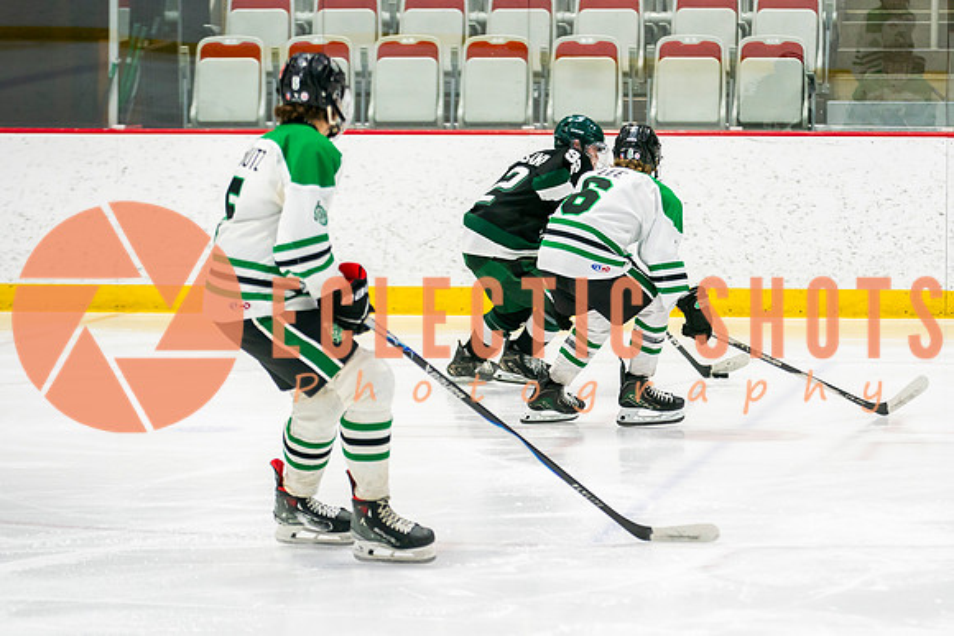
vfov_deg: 7.0
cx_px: 614
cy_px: 261
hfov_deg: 10.5
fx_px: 5180
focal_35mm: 195
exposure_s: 1/640
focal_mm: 130
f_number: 3.2
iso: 800
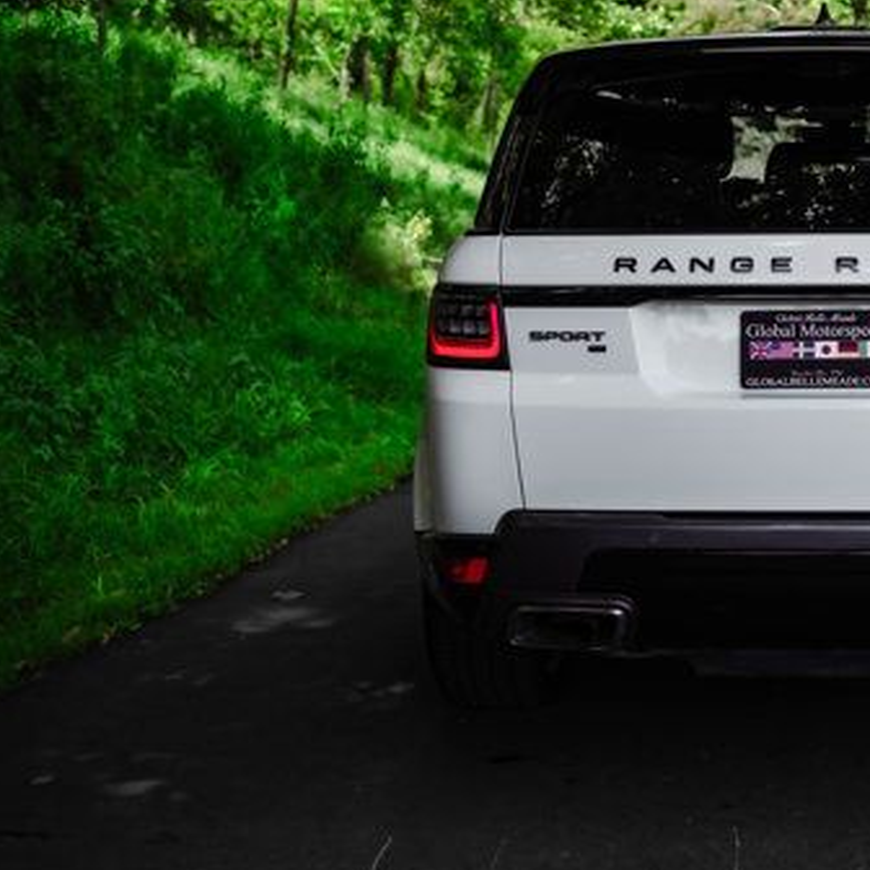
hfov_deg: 24.5
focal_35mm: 68
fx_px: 1934
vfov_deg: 25.4
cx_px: 808
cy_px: 405
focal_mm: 42
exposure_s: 1/1600
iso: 500
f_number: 3.5
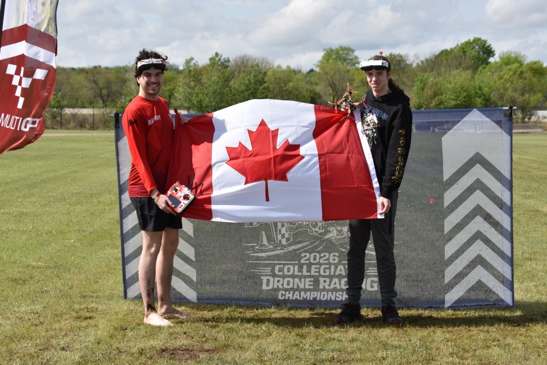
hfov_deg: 24.6
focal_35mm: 82
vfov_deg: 16.6
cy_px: 182
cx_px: 274
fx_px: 1253
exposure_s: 1/1600
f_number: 6.3
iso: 400
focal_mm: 55
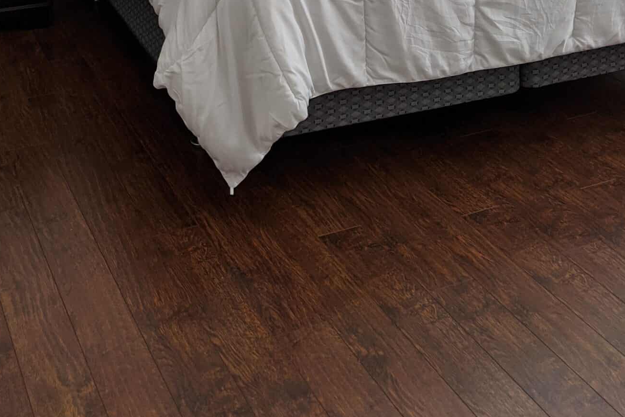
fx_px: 955
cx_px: 292
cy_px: -186
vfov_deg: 21.2
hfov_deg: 36.2
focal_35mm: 55
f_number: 1.8
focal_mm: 4.44
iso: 53
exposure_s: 1/24
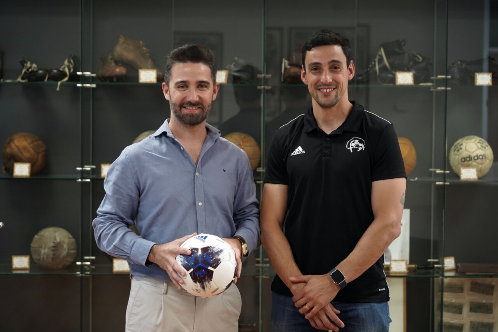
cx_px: 249
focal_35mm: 80
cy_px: 166
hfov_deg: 25.4
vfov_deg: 17.1
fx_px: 1106
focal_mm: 80
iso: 5000
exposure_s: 1/320
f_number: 4
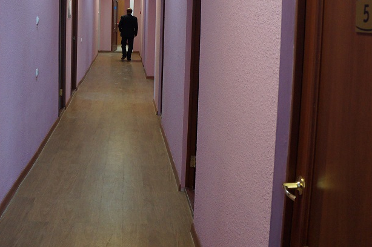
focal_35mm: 45
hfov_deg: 43.4
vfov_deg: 29.1
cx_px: 147
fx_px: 464
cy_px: 47
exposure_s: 1/160
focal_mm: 18
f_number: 4
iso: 1250
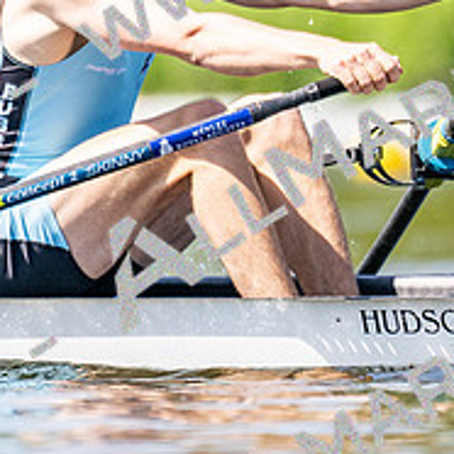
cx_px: -100
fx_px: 35345
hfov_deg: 0.7
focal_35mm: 2382
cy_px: 101
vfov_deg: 0.7
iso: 500
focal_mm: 600
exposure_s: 1/2500
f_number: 4
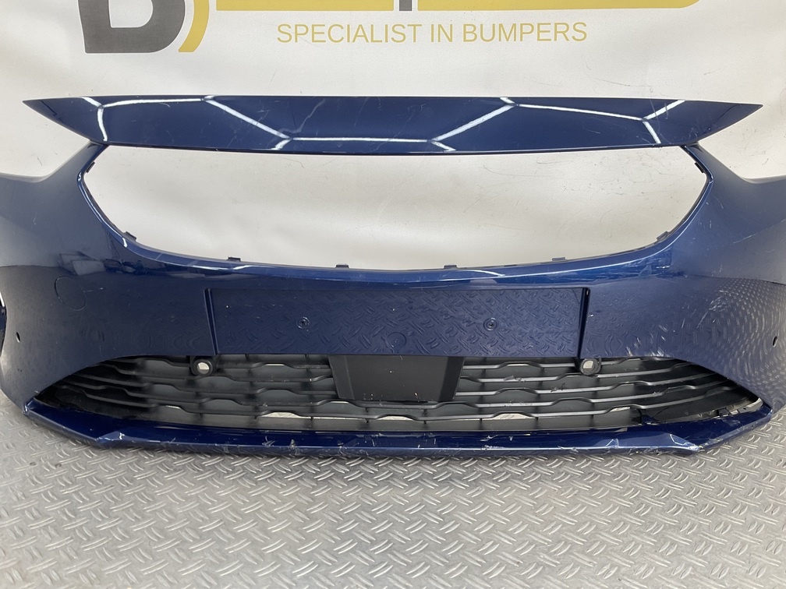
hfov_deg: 61.7
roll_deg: -1.7
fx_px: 658
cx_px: 393
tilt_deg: -14.9
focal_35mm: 29
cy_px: 294
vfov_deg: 48.2
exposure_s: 1/120
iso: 20
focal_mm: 3
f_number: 1.8
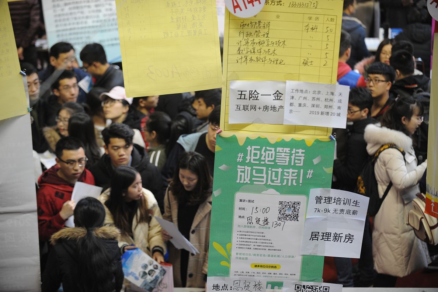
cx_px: 220
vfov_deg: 12.9
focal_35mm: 106
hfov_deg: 19.3
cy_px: 146
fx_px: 1290
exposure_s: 1/500
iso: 1250
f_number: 2.8
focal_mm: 105
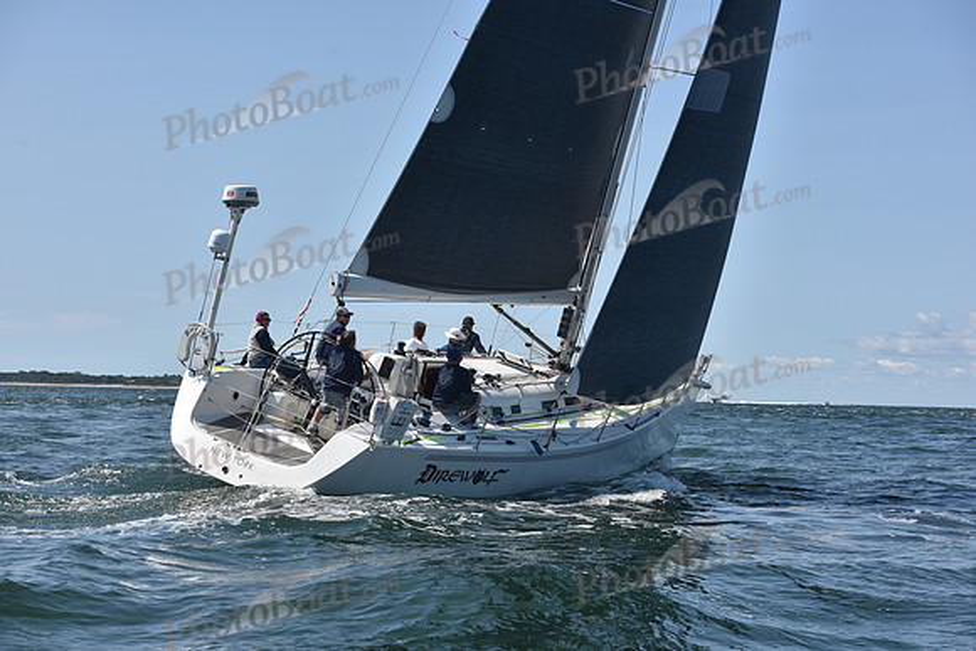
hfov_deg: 28.8
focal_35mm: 70
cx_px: 488
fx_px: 1898
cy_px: 326
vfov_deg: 19.5
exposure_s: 1/1600
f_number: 7.1
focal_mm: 70
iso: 250
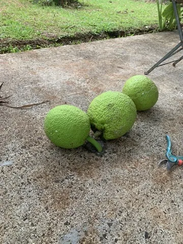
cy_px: 122
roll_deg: -2.8
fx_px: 183
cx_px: 92
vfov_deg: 67.3
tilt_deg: -36.1
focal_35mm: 26
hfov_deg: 53.1
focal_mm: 4.25
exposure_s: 1/121
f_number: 1.8
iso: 64
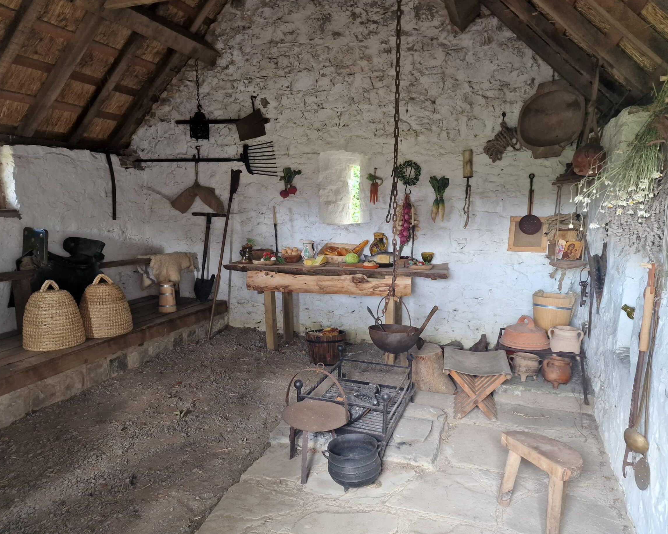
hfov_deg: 68.1
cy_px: 276
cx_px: 321
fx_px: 494
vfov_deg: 56.8
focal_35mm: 25
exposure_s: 1/100
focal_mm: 6.4
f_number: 1.8
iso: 250
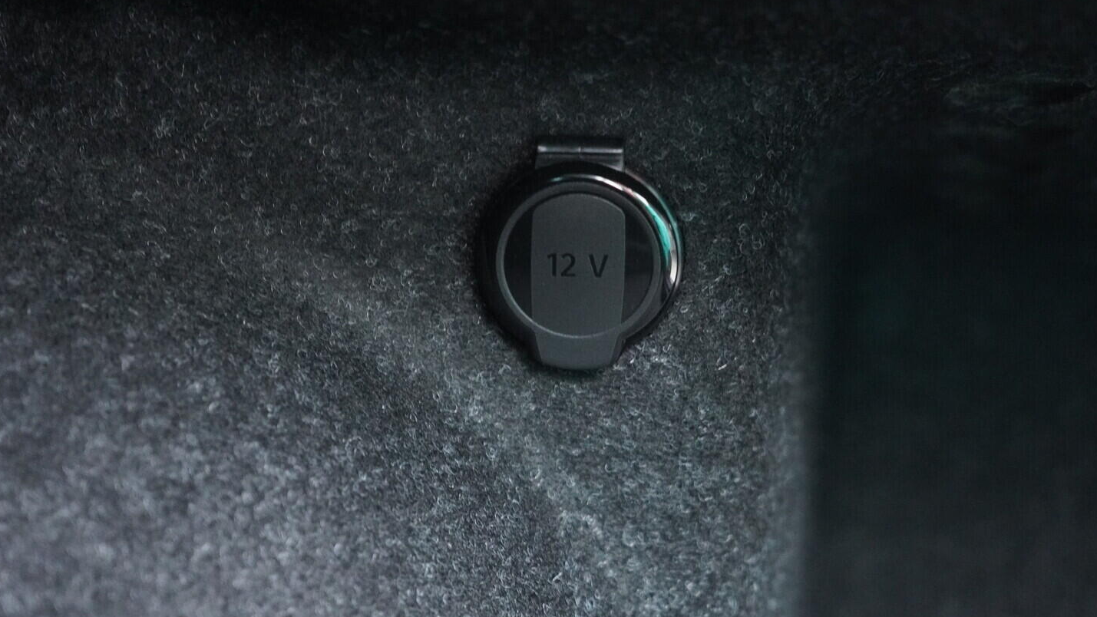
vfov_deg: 31.2
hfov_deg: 52.8
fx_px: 1105
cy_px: 351
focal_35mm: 38
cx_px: 547
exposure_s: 1/40
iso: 5000
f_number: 2.8
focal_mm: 24
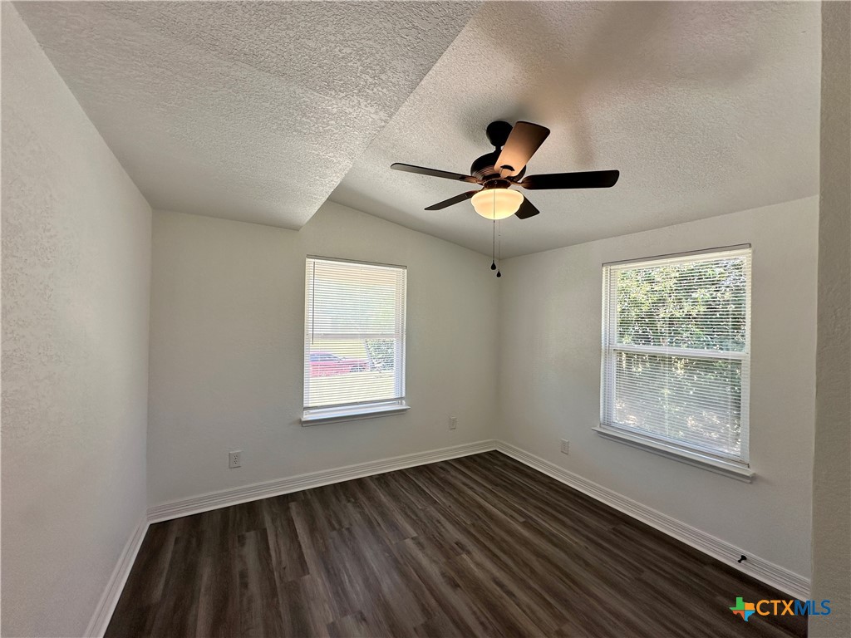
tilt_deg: +0.2
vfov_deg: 85.7
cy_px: 319
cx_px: 426
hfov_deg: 102.1
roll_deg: -1.3
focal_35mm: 14
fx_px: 344
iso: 80
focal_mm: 2.22
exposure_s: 1/120
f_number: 2.2
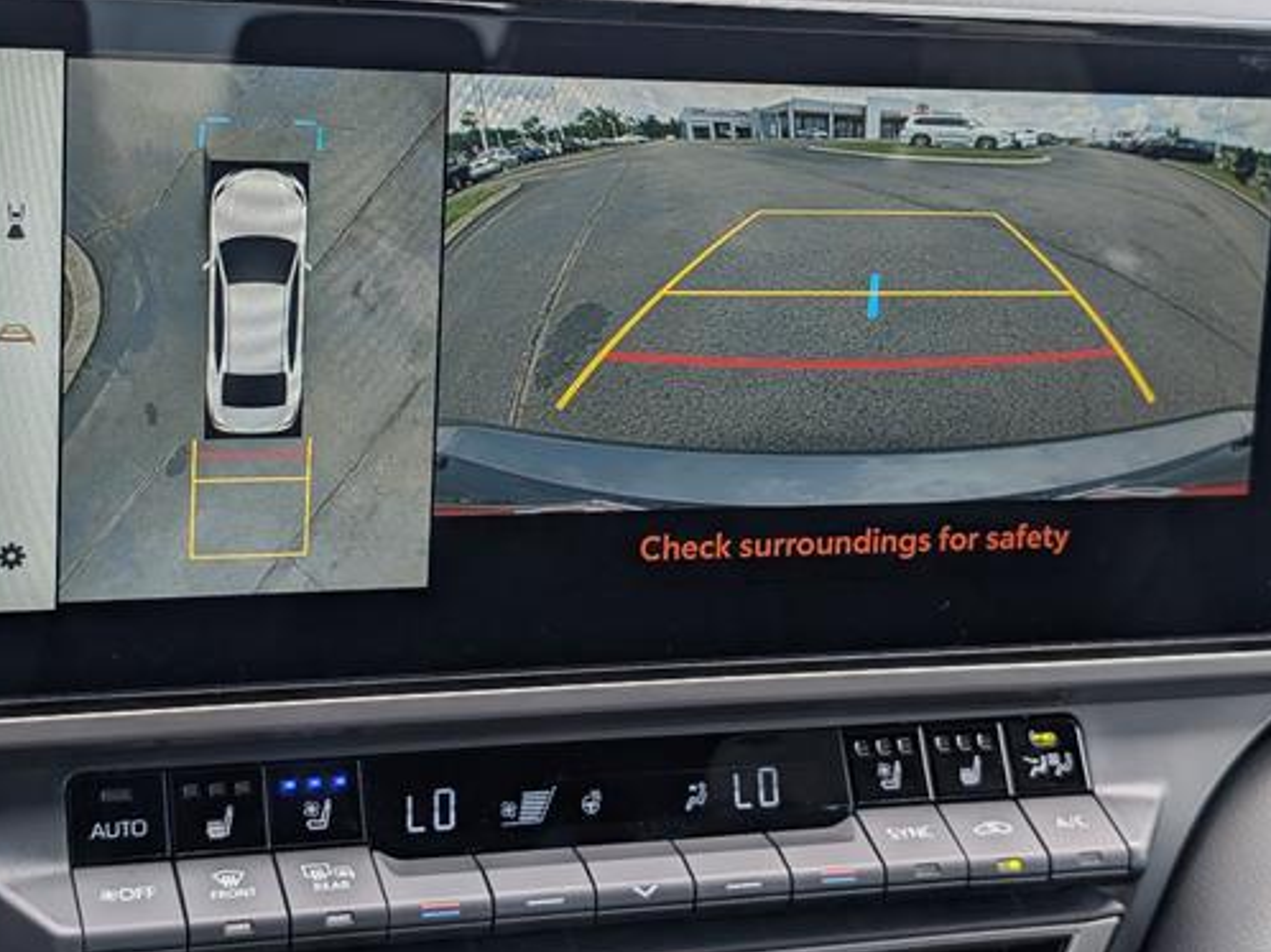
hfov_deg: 30.7
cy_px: 393
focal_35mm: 63
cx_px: 582
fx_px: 2312
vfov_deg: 23.2
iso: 22
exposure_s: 1/208
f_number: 1.68
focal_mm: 6.9
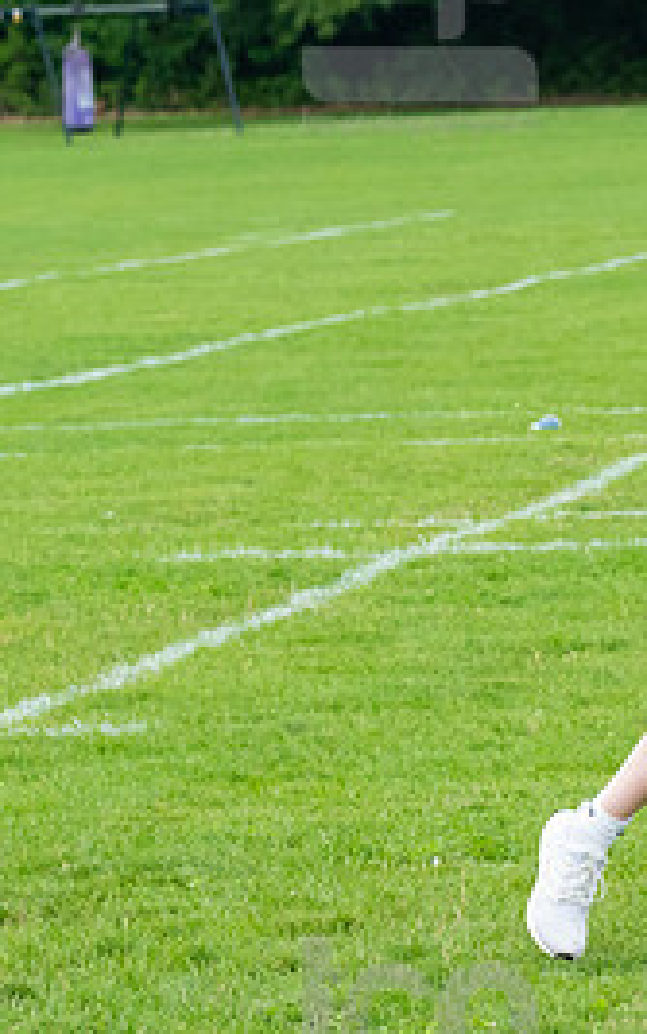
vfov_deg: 6.3
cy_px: 531
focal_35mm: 332
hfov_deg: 3.9
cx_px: 969
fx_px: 9362
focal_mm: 100
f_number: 5.6
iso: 1250
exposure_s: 1/1000
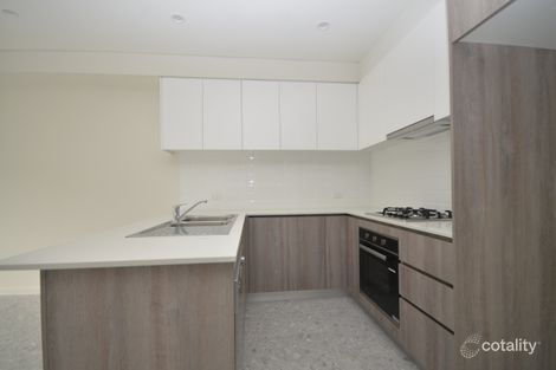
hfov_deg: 100.4
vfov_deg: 77.3
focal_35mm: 15
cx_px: 278
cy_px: 185
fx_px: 232
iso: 200
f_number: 5
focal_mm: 10
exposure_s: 1/60
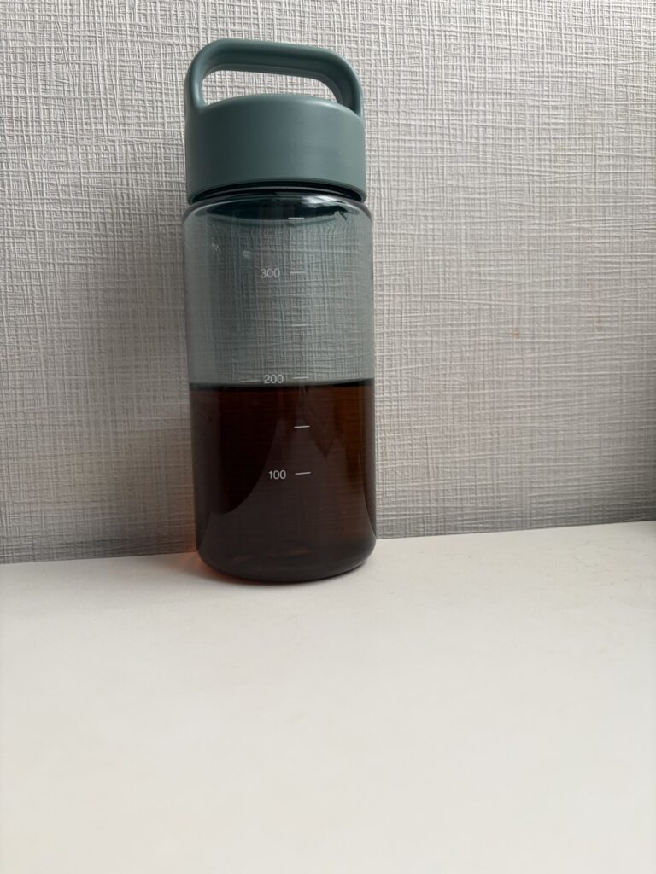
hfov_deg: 53.1
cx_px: 328
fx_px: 657
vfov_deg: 67.3
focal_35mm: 26
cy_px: 437
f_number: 1.6
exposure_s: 1/81
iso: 125
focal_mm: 5.96
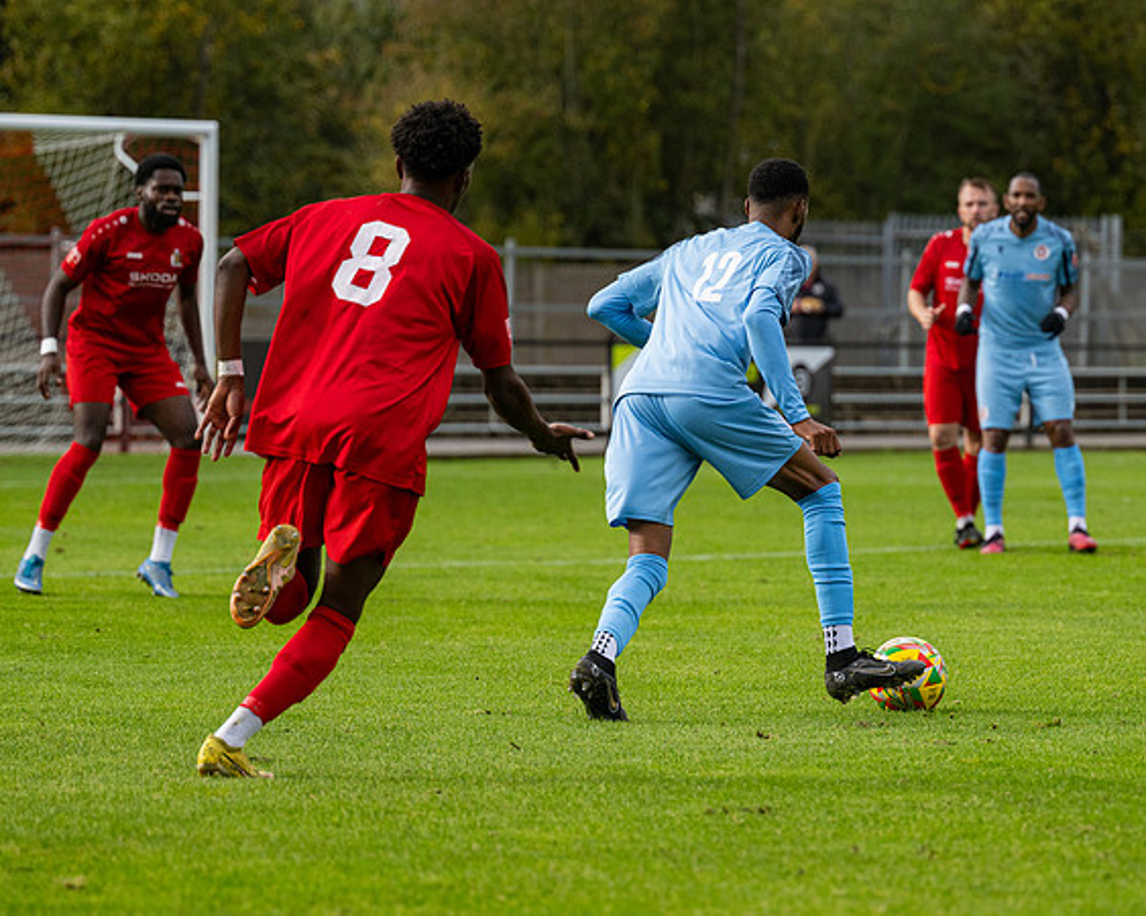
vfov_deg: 7.4
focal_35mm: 209
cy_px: 526
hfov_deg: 9.3
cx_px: 758
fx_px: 7070
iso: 400
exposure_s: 1/3200
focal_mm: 155
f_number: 4
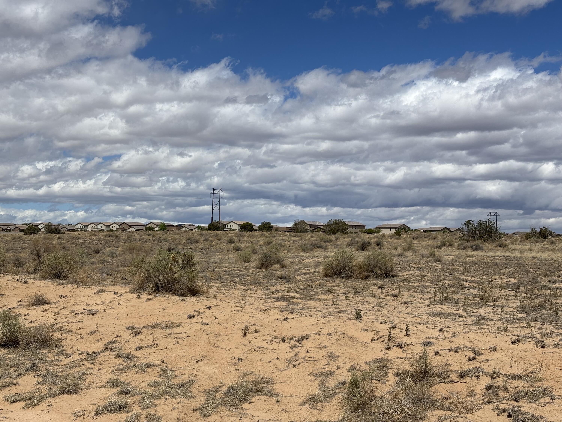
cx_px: 281
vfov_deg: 28.0
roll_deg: -1.2
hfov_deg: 36.8
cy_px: 211
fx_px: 844
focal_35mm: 52
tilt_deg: +2.8
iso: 40
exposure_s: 1/7692
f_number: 1.6
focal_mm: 5.96
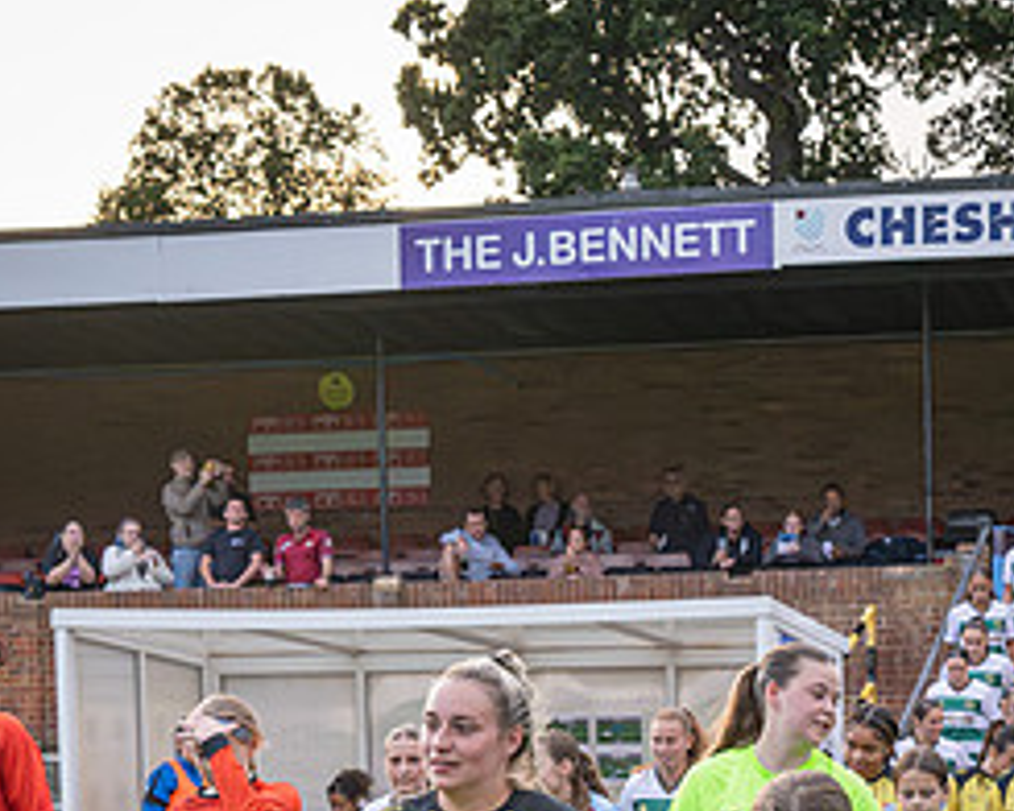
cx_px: 852
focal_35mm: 97
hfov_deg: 19.5
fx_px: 2911
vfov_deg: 15.4
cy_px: 927
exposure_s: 1/1000
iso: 2000
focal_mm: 35
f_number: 5
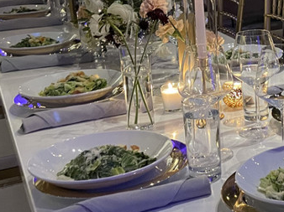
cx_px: 384
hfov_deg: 22.3
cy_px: 28
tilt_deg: -11.2
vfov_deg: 18.8
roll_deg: +1.5
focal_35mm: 77
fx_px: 631
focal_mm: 5.1
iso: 500
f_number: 1.6
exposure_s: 1/40
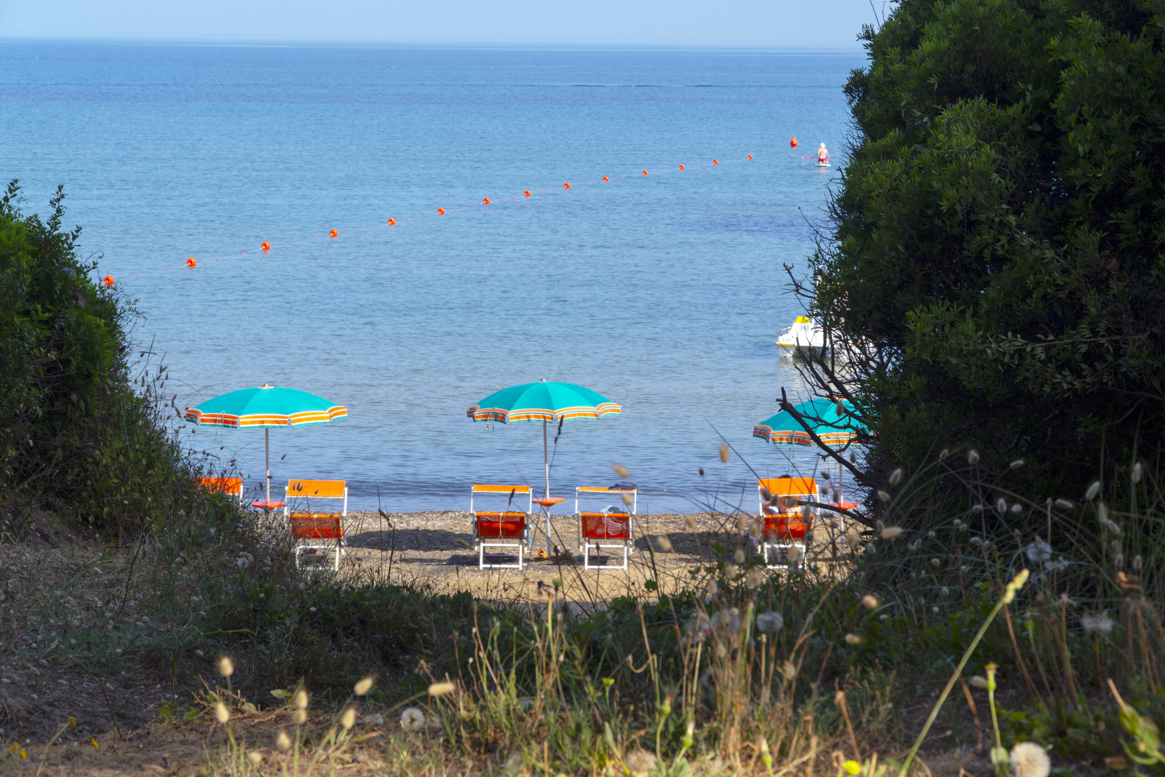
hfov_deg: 24.6
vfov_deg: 16.6
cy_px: 388
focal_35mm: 82
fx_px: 2670
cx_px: 582
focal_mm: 55
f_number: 8
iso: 100
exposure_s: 1/320
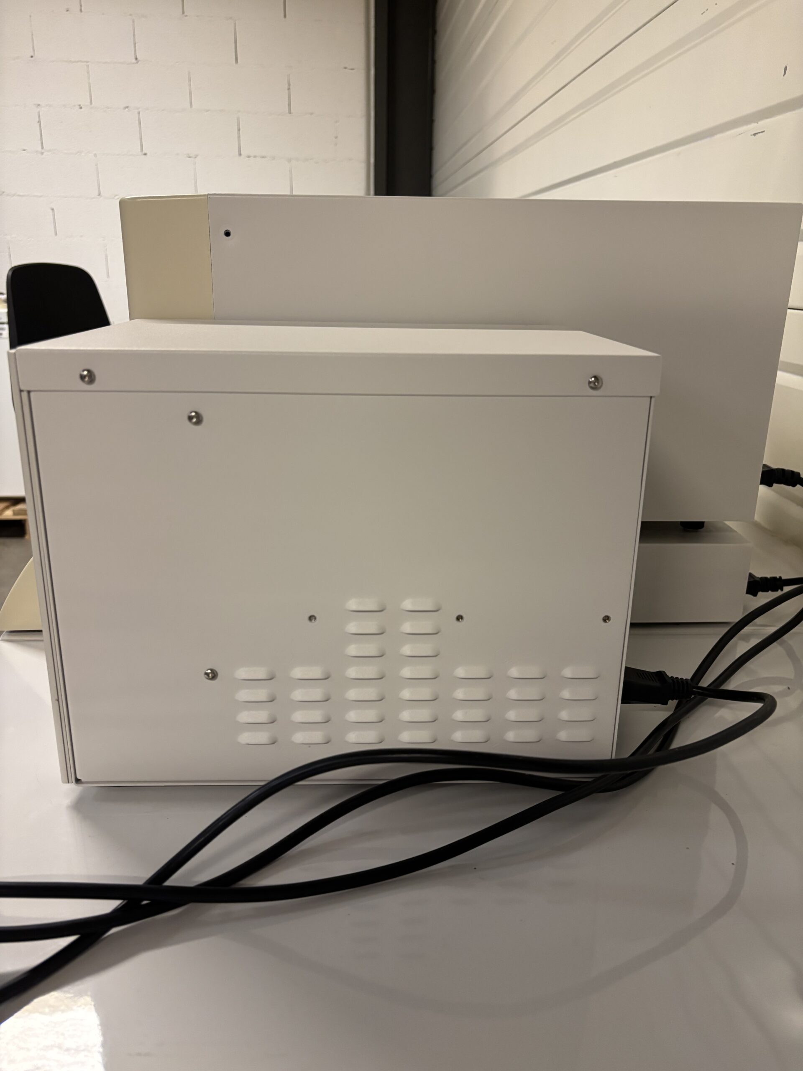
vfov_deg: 67.3
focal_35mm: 26
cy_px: 536
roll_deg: -1.5
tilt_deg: -18.3
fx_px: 804
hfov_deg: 53.1
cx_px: 402
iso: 400
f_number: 1.6
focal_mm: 5.96
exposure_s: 1/50
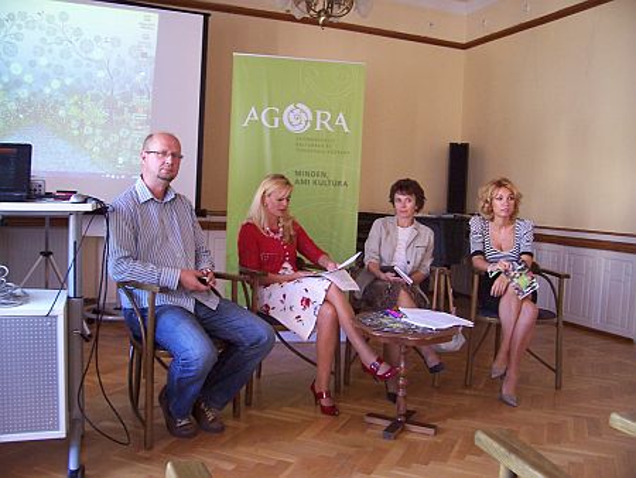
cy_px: 239
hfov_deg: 53.9
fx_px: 625
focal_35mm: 34
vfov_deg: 41.8
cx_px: 318
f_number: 2.7
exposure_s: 1/15
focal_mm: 5.6
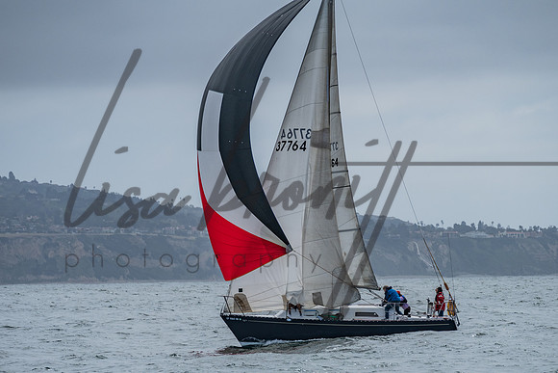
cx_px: 268
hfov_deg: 7.1
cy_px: 270
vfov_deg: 4.7
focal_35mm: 289
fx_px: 4487
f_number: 6.3
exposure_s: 1/2500
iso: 200
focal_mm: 200
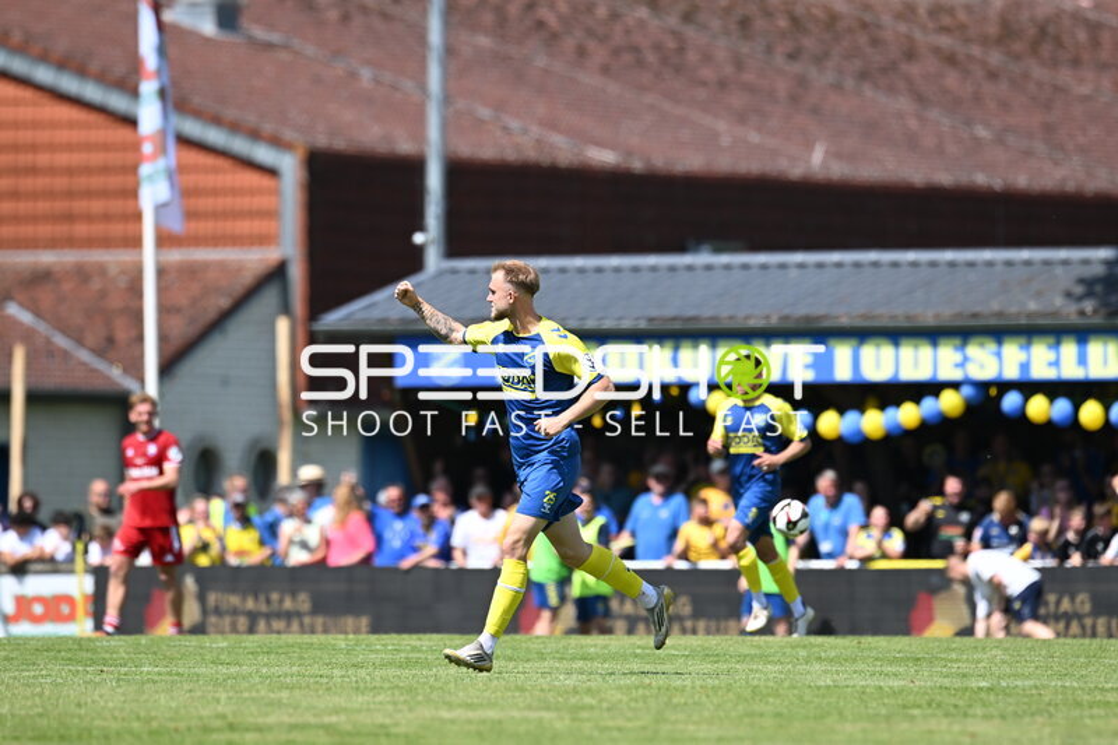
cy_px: 372
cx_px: 559
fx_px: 13971
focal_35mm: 450
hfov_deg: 4.6
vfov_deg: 3.1
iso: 160
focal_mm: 300
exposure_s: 1/1600
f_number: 3.5
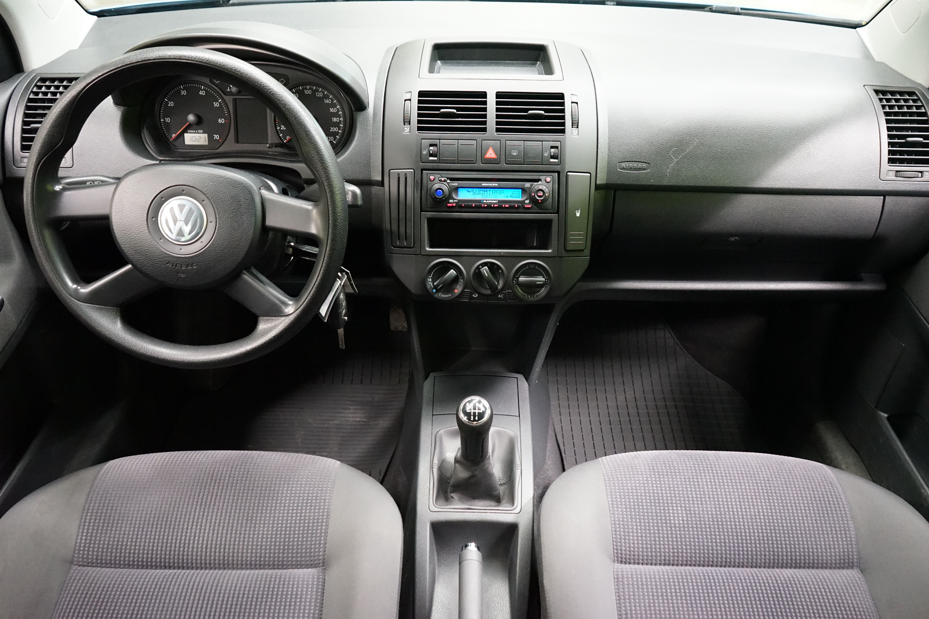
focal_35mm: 28
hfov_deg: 65.5
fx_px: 722
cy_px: 310
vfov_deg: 46.4
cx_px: 464
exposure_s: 1/50
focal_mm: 28
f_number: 5
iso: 6400
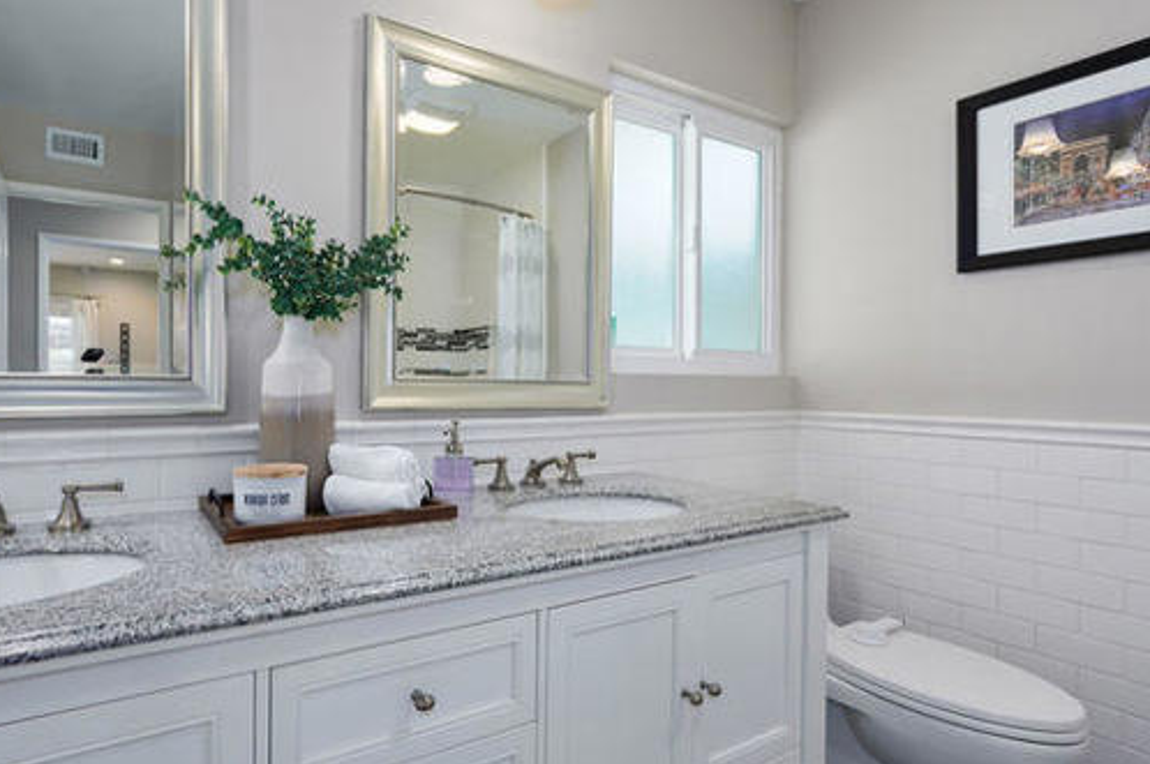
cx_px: 432
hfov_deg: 88.3
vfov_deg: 67.3
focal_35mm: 18
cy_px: 379
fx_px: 574
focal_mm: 14
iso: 400
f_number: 7.1
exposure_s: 1/20
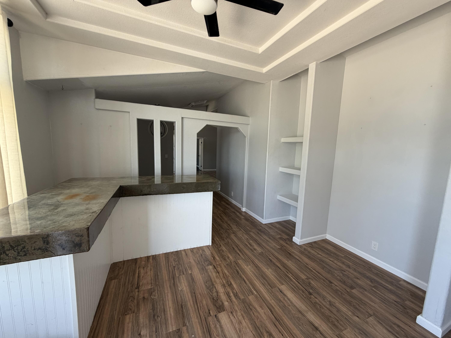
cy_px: 169
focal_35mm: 14
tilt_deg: -6.4
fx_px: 182
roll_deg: -1.3
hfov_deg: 102.1
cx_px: 226
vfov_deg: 85.7
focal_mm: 2.22
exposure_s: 1/121
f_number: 2.2
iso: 125
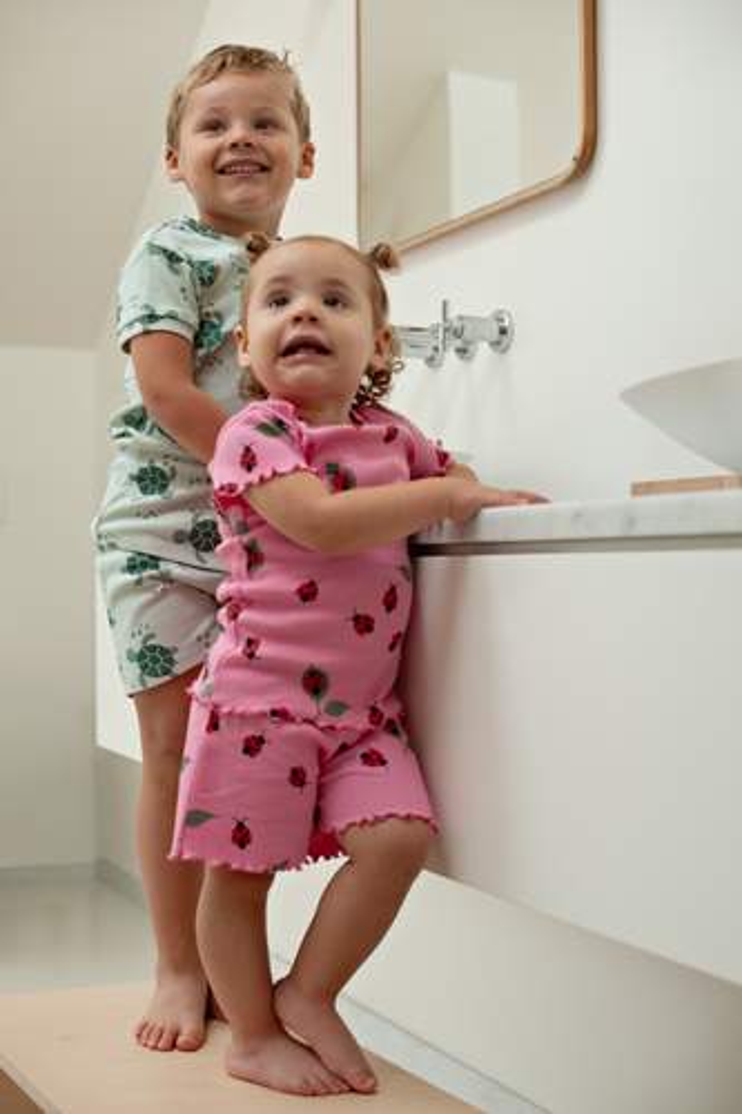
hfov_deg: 27.0
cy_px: 557
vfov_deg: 39.6
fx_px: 1547
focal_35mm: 50
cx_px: 371
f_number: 3.5
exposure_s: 1/125
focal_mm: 50
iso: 640
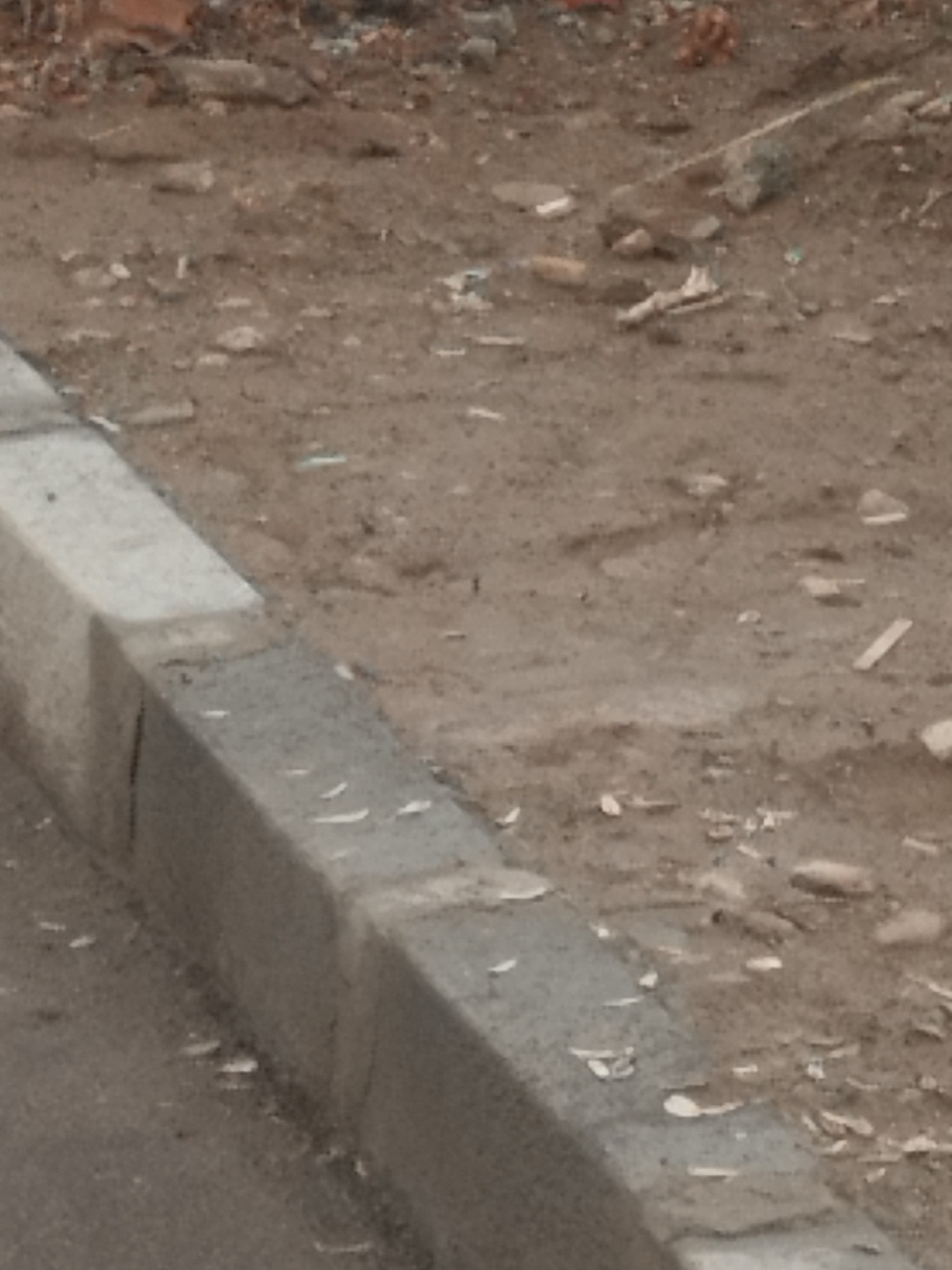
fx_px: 3338
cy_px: -634
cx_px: 573
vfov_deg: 18.9
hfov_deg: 16.2
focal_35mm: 91
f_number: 1.89
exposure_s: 1/224
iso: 50
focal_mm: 5.89
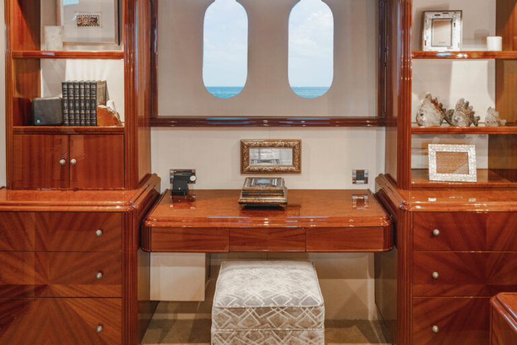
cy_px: 172
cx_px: 258
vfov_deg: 37.9
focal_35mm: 35
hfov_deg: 54.4
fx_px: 503
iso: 640
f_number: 4
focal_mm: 35
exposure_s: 1/25
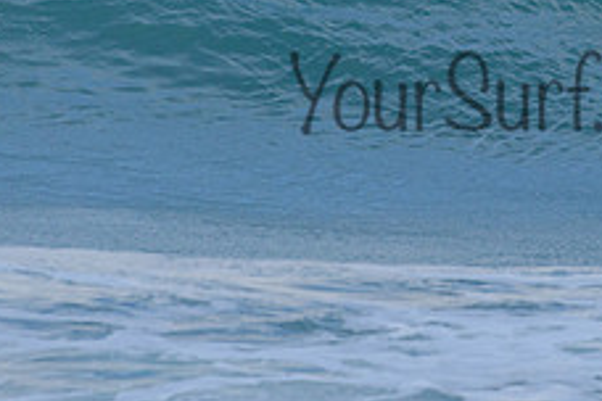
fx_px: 26068
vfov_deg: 0.9
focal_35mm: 1559
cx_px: 635
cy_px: -38
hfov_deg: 1.3
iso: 560
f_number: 5.6
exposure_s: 1/2000
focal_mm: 500
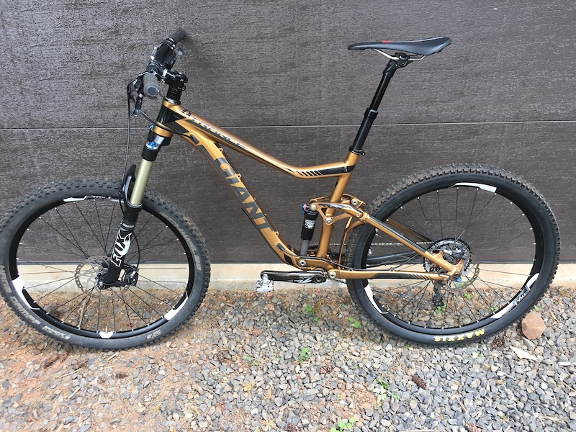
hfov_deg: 61.7
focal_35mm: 29
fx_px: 483
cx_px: 288
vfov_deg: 48.2
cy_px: 216
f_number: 2.2
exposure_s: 1/30
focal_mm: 4.15
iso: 25
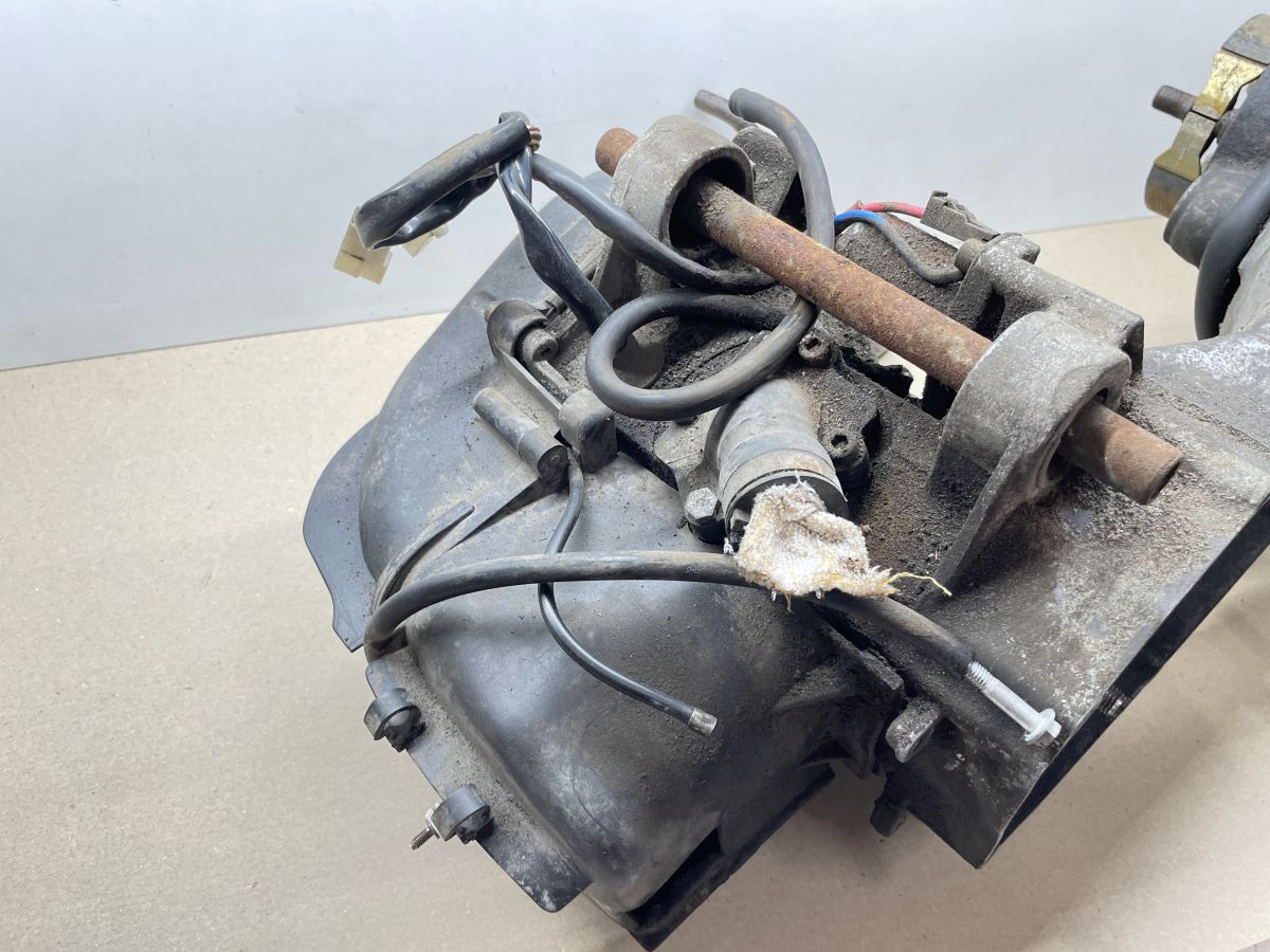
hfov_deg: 67.3
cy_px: 476
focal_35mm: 26
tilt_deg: -44.9
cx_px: 635
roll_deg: -4.8
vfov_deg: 53.1
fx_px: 954
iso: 125
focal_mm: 4.2
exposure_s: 1/50
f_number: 1.6
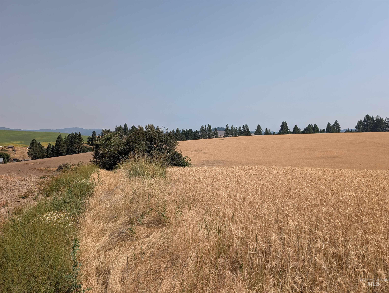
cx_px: 194
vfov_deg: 56.9
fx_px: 270
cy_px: 146
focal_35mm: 24
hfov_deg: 71.5
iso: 23
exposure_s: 1/1312
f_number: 1.68
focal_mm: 6.9
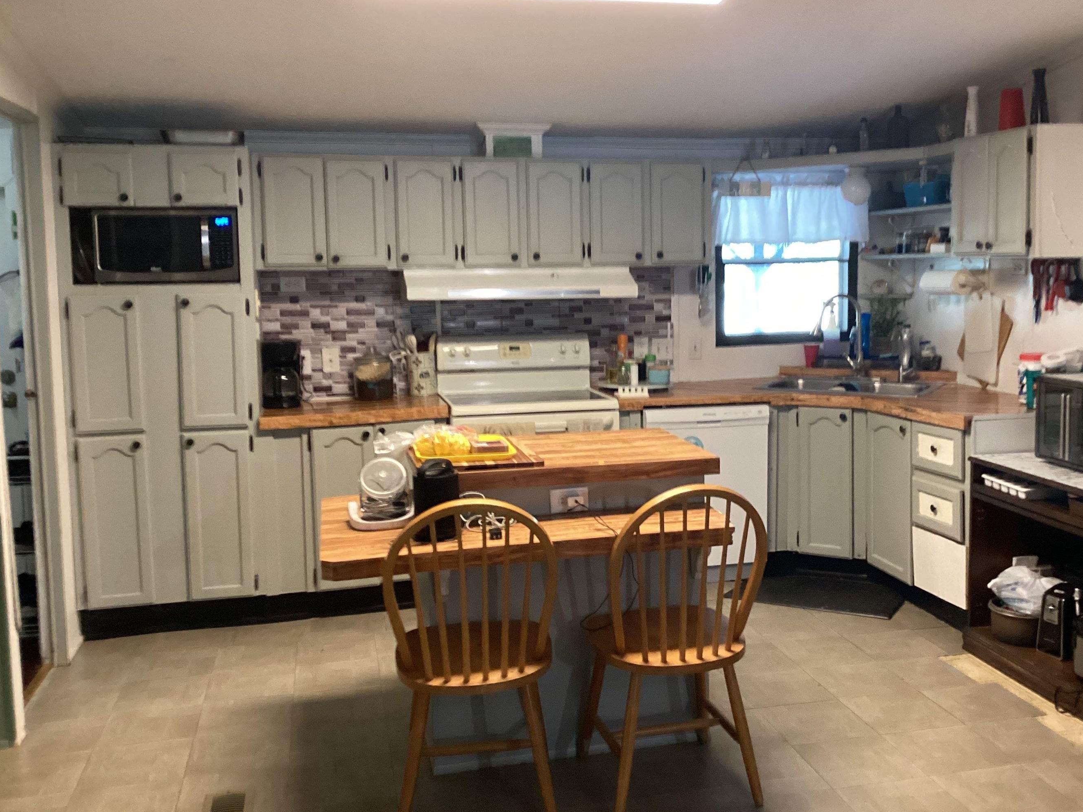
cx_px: 615
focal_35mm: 36
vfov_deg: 39.6
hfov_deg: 51.2
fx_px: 1126
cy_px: 352
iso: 250
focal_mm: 3.3
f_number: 2.4
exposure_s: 1/40
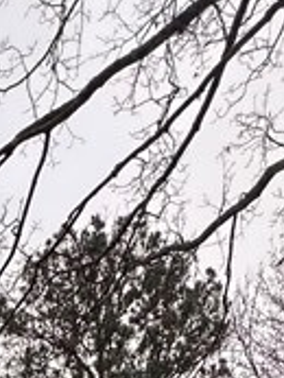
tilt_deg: -2.1
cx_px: -184
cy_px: 918
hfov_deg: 15.8
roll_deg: +1.0
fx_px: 907
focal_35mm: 83
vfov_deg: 14.6
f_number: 2.2
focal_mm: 2.22
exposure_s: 1/427
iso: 40
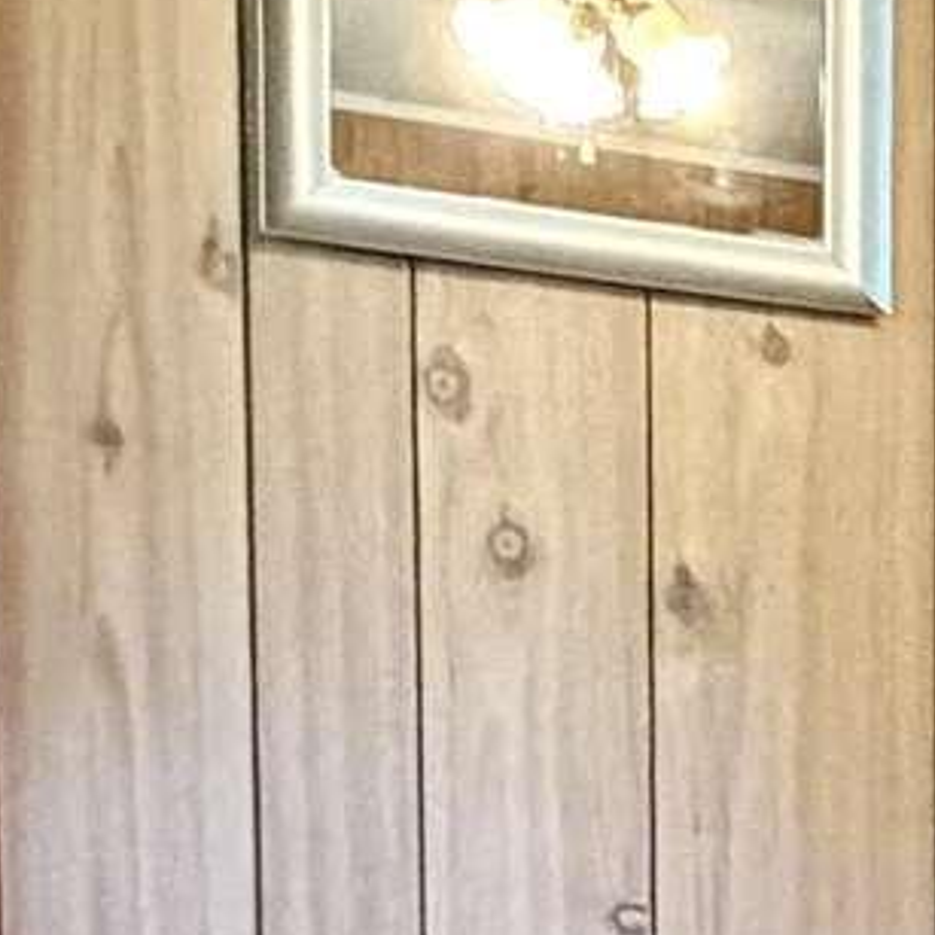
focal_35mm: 124
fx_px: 3789
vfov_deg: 13.3
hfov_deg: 12.0
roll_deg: -1.5
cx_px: 2050
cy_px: 1364
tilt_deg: -6.3
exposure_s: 1/60
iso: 800
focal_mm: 2.22
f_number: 2.2
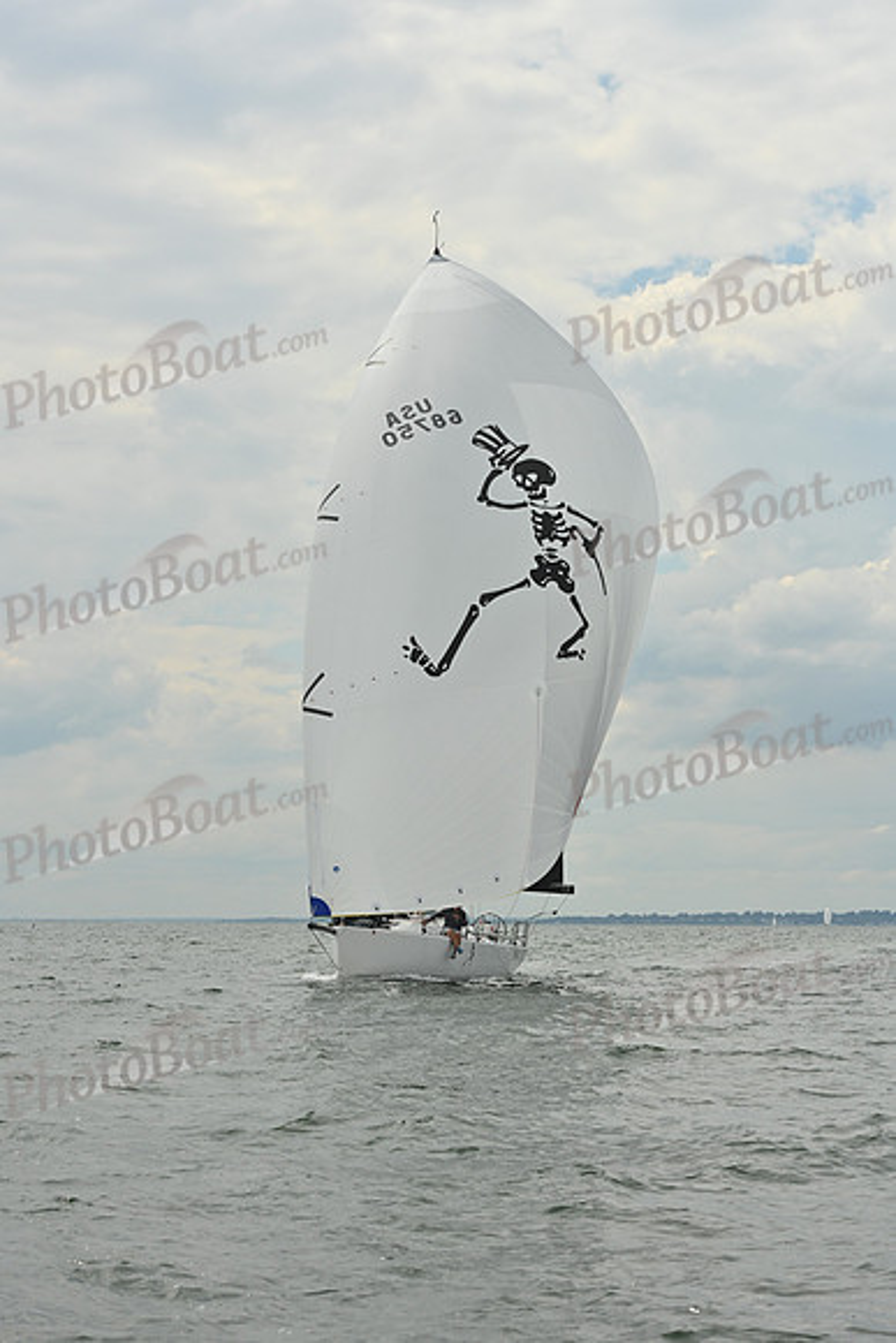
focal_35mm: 82
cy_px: 672
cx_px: 448
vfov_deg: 24.8
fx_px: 3059
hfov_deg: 16.7
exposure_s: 1/1250
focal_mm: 82
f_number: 11
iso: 320
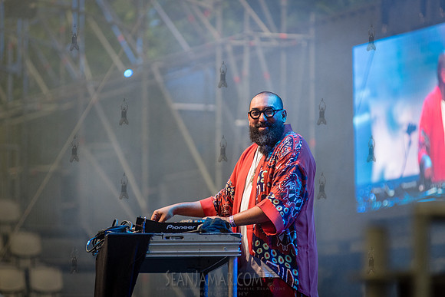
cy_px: 148
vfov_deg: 6.4
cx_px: 222
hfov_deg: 9.6
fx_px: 2638
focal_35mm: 213
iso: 2000
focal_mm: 200
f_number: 3.5
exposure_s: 1/400
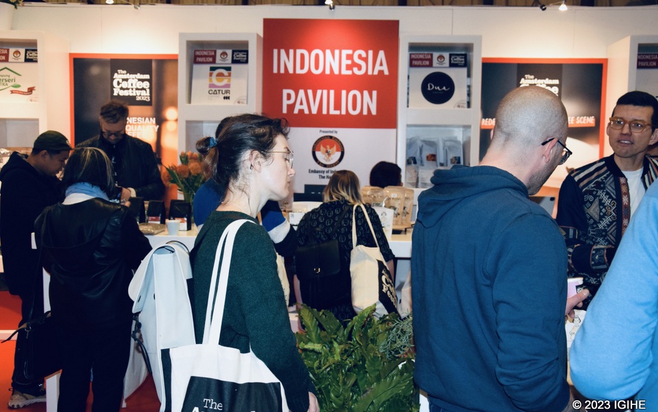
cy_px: 202
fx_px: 691
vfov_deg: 33.2
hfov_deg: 50.9
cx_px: 331
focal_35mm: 39
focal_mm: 25
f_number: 4
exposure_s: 1/60
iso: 2500
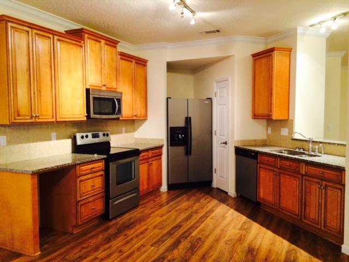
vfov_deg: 46.8
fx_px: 302
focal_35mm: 30
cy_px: 131
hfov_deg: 60.0
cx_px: 174
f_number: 2.2
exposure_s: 1/30
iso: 250
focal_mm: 4.12
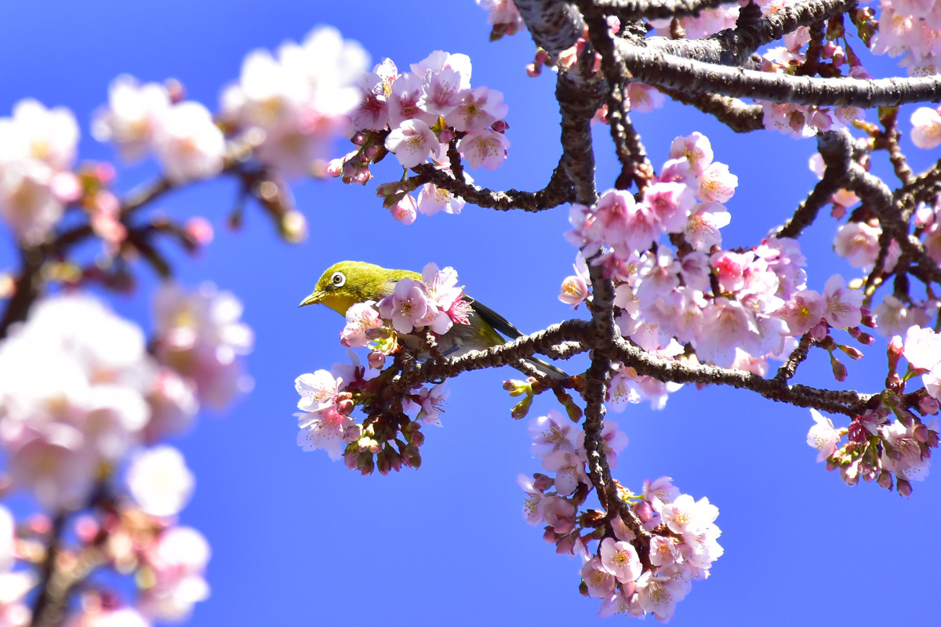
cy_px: 314
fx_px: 5489
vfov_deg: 6.5
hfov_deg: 9.8
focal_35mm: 210
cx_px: 470
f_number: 6.3
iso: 640
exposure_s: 1/800
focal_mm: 140
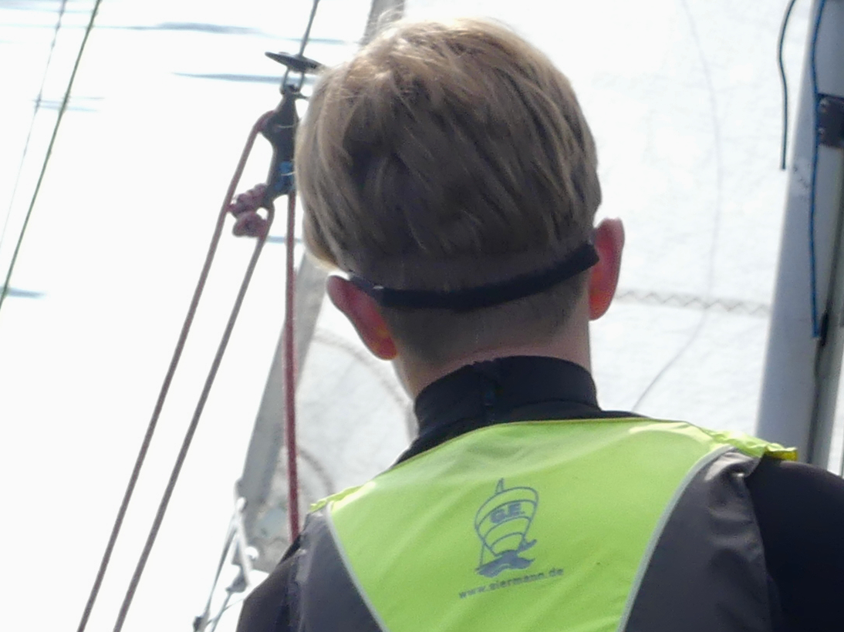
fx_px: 17649
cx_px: 1470
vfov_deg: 2.1
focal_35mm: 724
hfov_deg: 2.7
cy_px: 736
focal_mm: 35.6
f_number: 4
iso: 100
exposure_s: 1/640
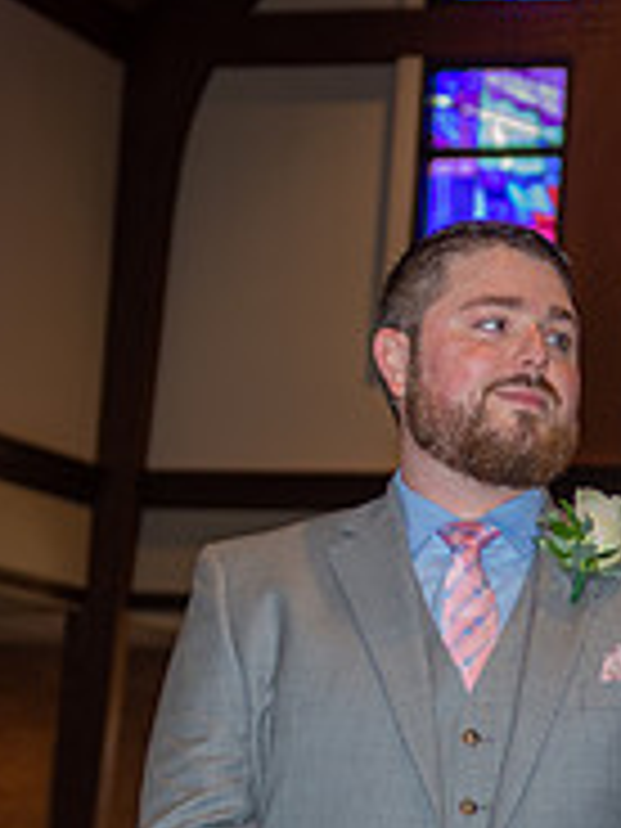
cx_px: 864
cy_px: 567
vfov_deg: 14.8
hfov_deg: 10.8
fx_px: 3181
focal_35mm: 133
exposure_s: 1/125
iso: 640
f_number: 3.2
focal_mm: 44
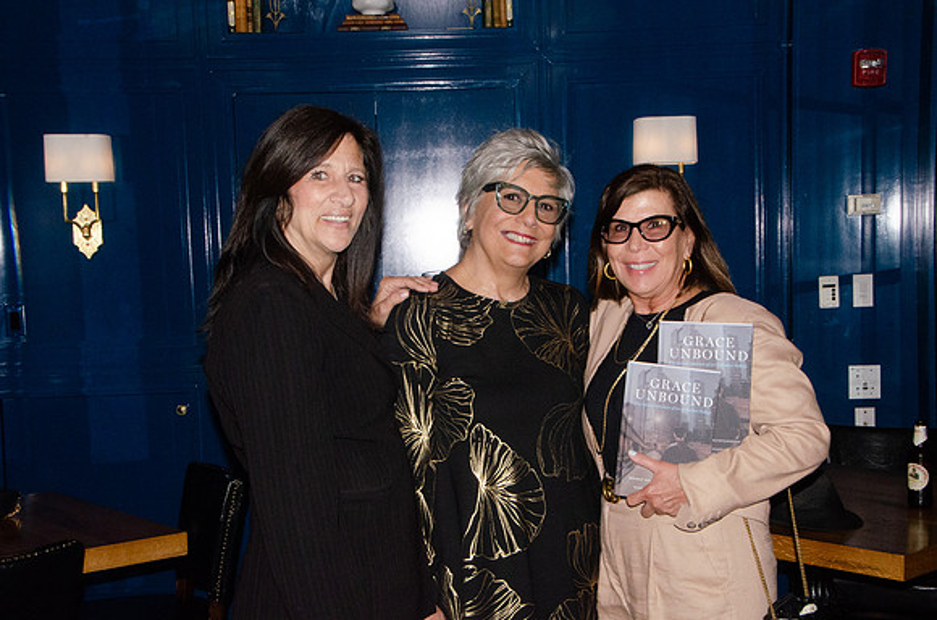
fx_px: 1363
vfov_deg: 25.6
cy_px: 310
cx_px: 468
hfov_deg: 37.9
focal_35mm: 52
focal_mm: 35
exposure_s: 1/250
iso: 2500
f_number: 20
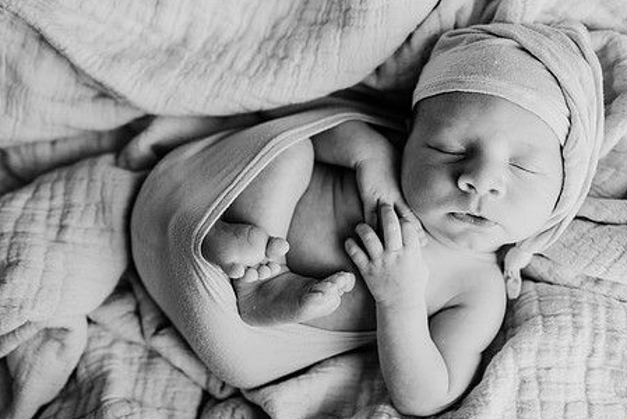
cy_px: 193
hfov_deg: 60.1
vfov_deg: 42.4
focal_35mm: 31
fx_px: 540
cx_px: 348
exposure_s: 1/160
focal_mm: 24
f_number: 2.5
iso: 100
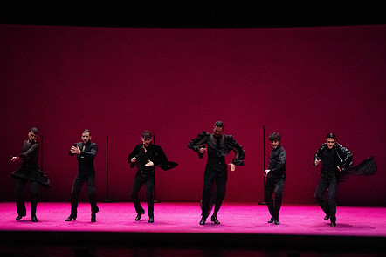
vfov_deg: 7.8
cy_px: 109
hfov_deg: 11.6
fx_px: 1898
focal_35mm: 177
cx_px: 134
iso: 25600
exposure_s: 1/400
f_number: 10
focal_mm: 135
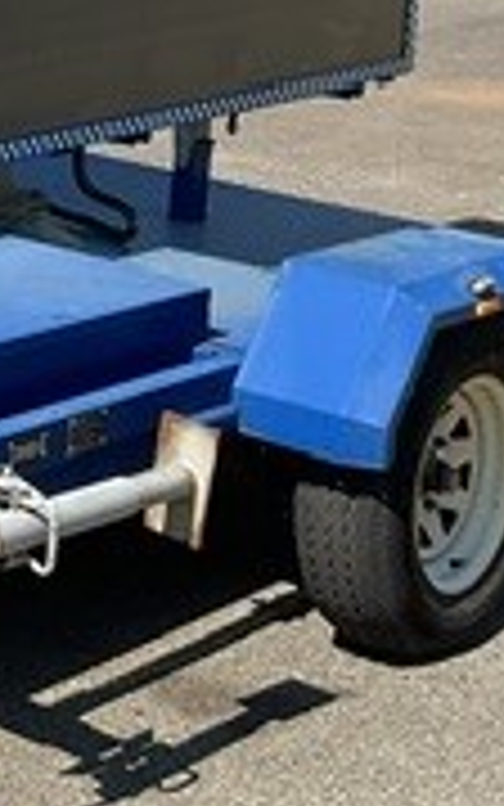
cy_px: -95
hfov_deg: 11.1
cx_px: -400
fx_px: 2416
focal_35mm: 110
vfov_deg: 18.2
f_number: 1.8
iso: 16
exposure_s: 1/1626
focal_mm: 3
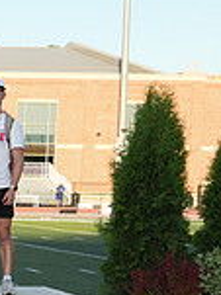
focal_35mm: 133
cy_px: 255
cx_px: -336
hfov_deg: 9.7
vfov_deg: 14.7
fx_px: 1134
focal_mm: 24
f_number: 9
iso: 200
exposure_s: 1/125
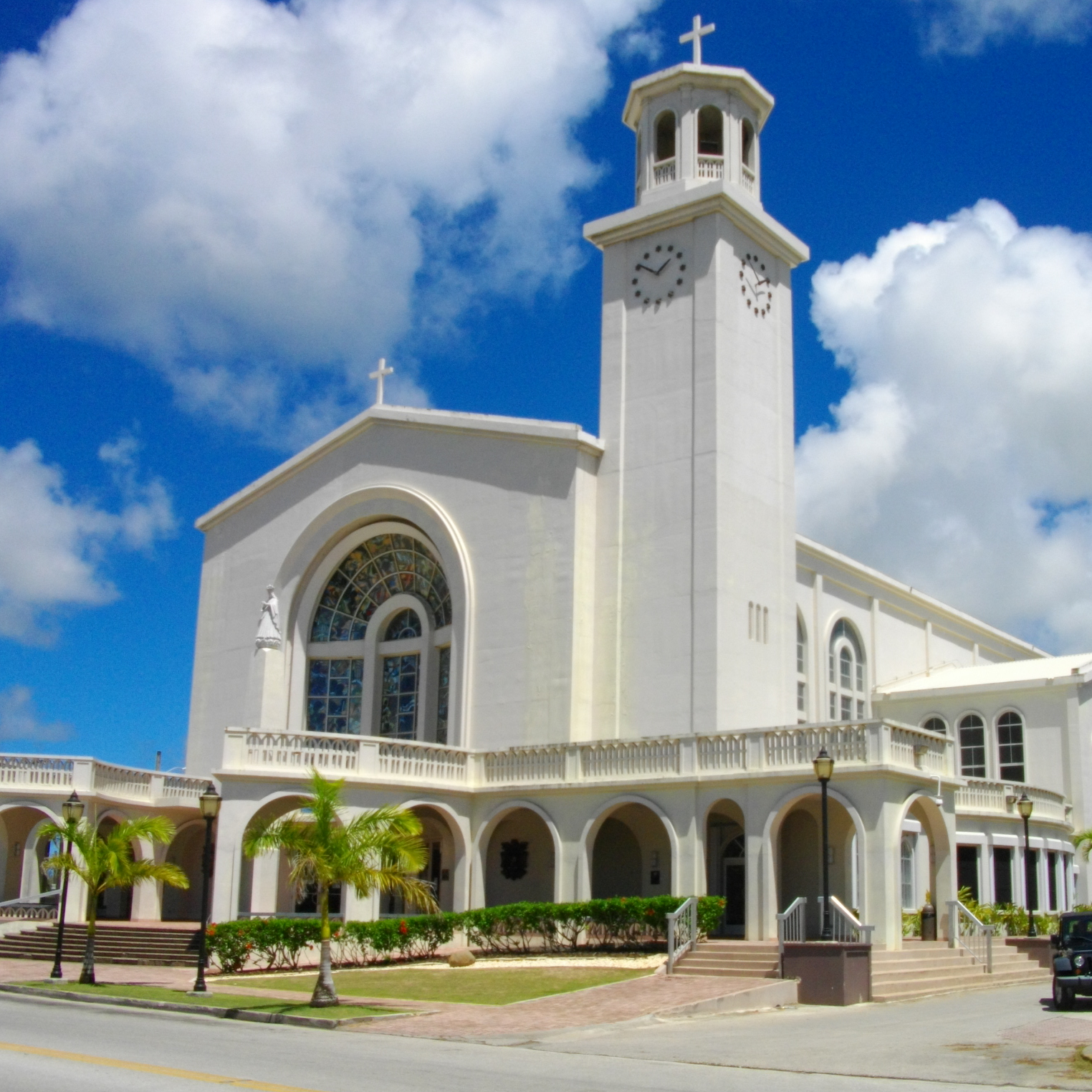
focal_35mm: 38
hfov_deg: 43.8
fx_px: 1356
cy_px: 547
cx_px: 582
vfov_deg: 43.9
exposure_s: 1/640
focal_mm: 5.7
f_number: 5.5
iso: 100
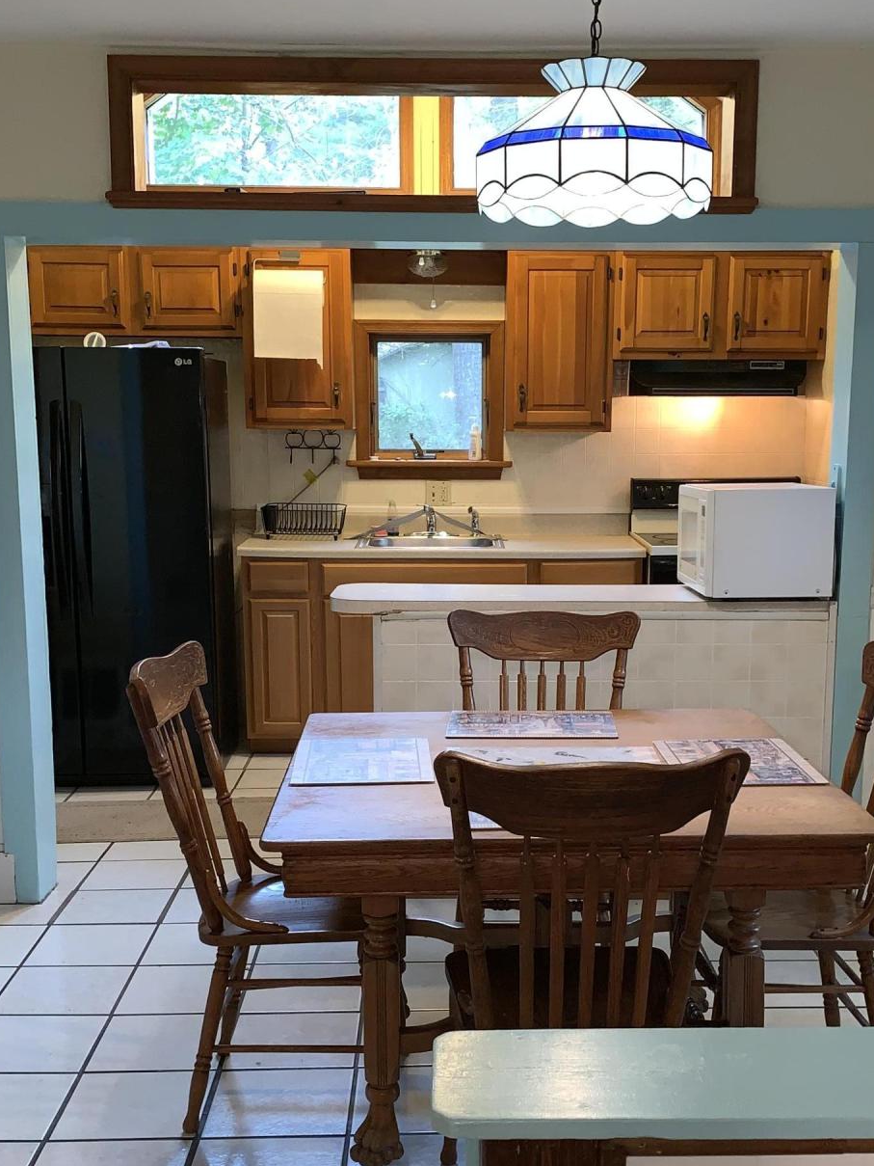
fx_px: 1447
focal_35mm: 43
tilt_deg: -10.1
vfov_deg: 43.7
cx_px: 465
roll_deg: -0.5
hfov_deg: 33.6
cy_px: 665
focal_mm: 4.25
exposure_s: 1/15
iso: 64
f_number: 1.8
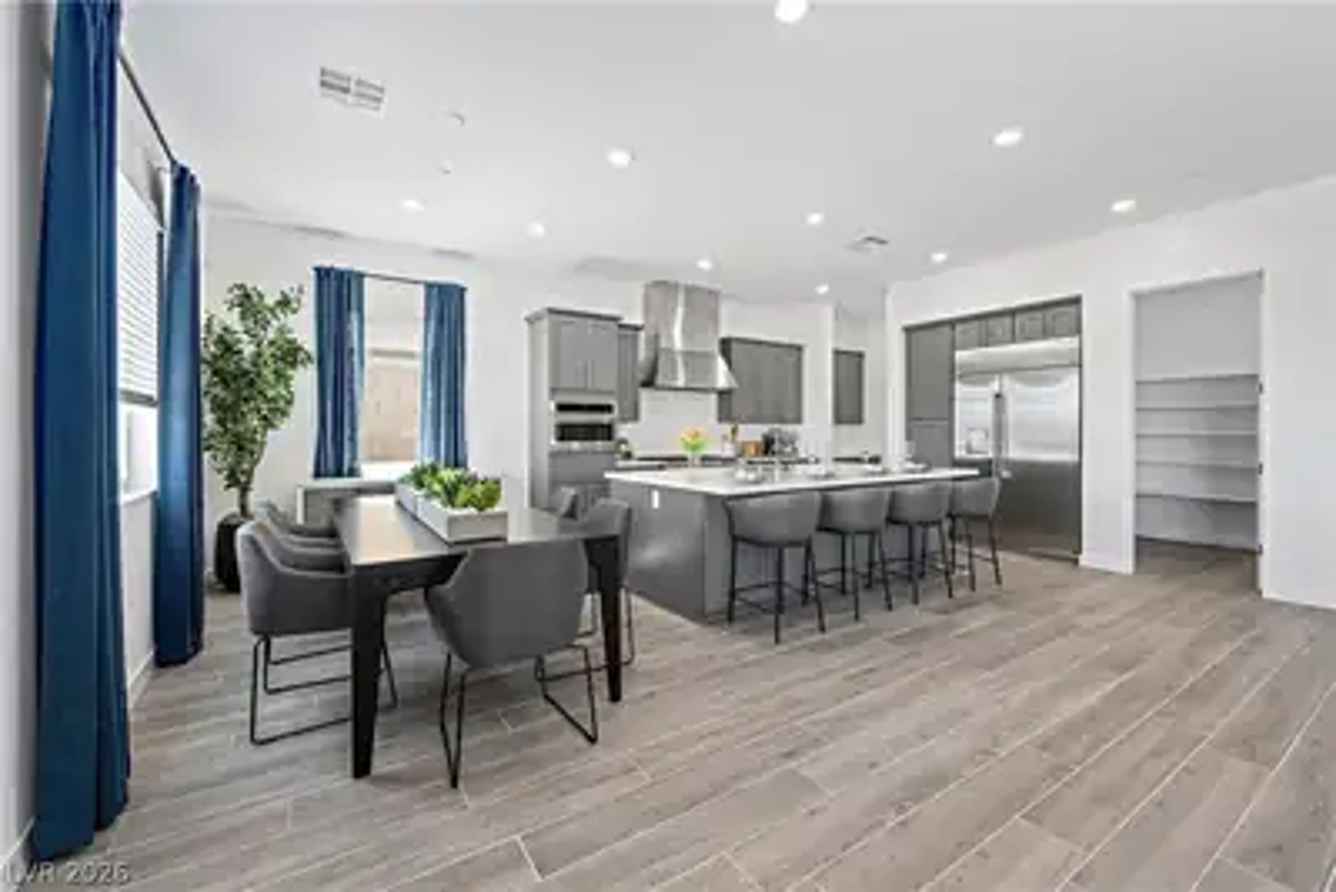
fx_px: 557
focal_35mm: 15
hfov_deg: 100.4
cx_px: 668
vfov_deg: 77.4
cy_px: 446
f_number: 9.5
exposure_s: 1/4
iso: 400
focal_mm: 15
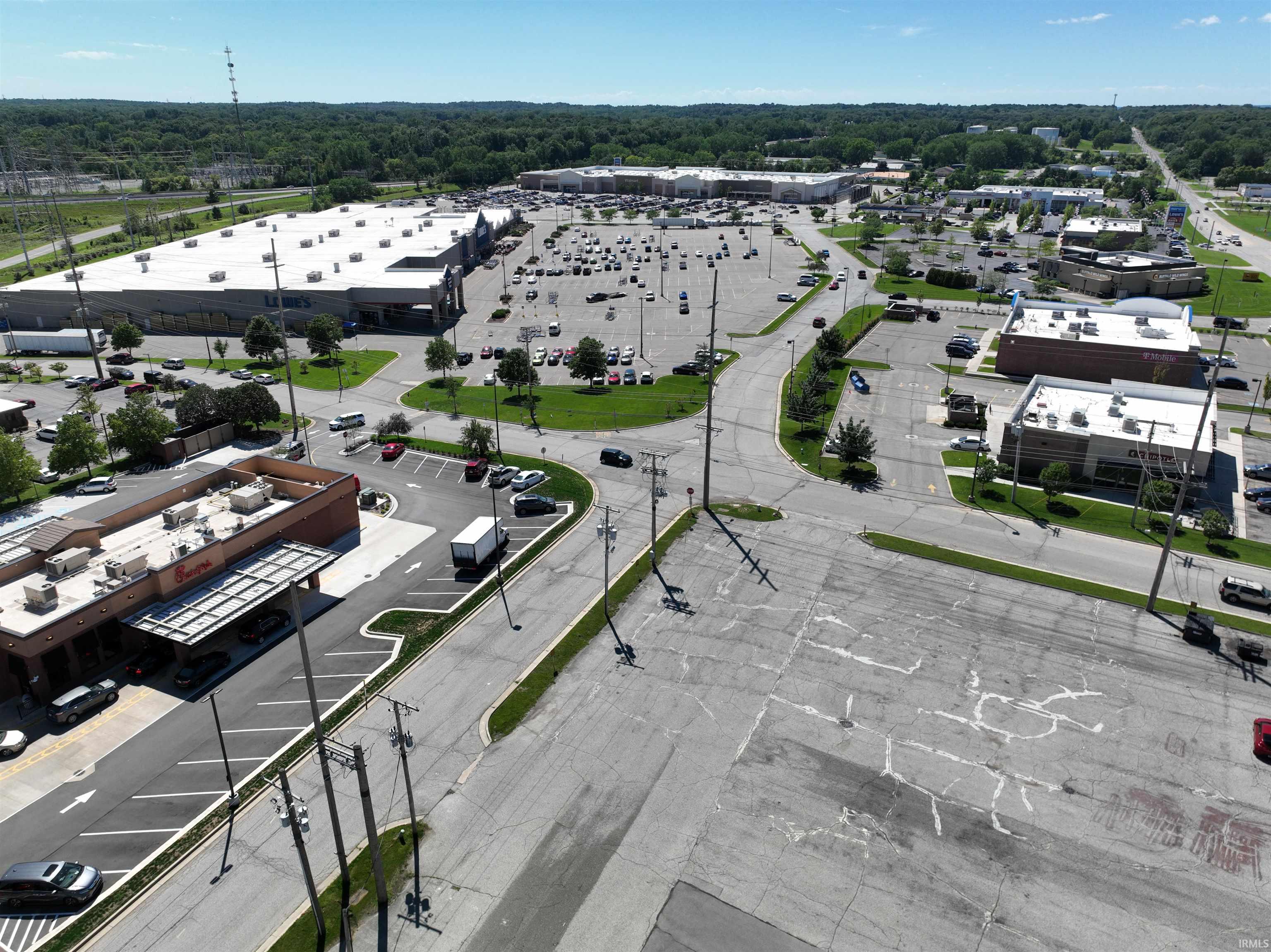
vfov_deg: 56.8
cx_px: 636
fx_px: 881
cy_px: 476
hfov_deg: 71.6
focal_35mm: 24
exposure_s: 1/2500
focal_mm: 12.29
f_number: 2.8
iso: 100
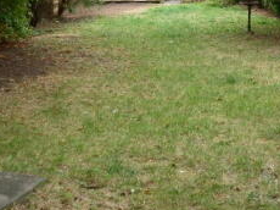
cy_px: -8
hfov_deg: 27.2
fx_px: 574
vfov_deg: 20.0
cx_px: 193
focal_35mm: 71
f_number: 2.8
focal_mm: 5
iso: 80
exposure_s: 1/100
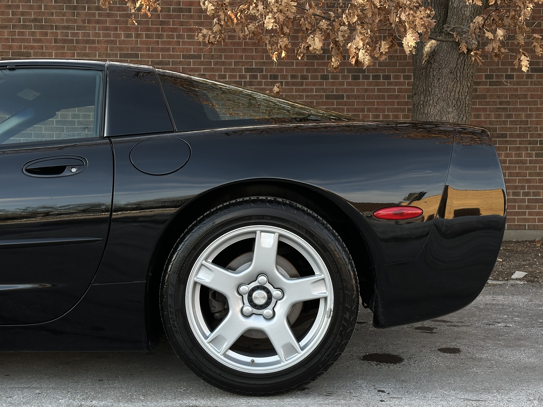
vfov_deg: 30.3
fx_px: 753
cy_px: 204
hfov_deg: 39.7
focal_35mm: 48
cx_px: 272
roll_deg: +0.1
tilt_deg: -1.7
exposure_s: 1/597
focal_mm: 6.86
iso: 64
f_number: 1.78
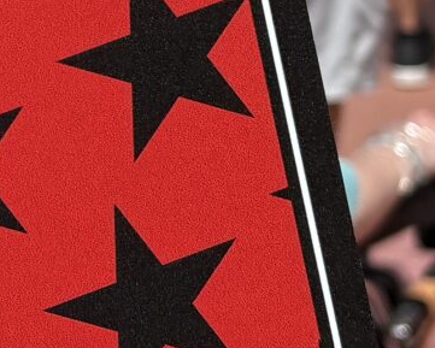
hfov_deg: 10.5
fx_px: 2318
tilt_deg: -9.9
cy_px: -119
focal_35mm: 180
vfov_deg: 8.5
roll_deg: +8.5
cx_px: -139
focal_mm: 5.96
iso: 50
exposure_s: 1/2747
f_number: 1.6
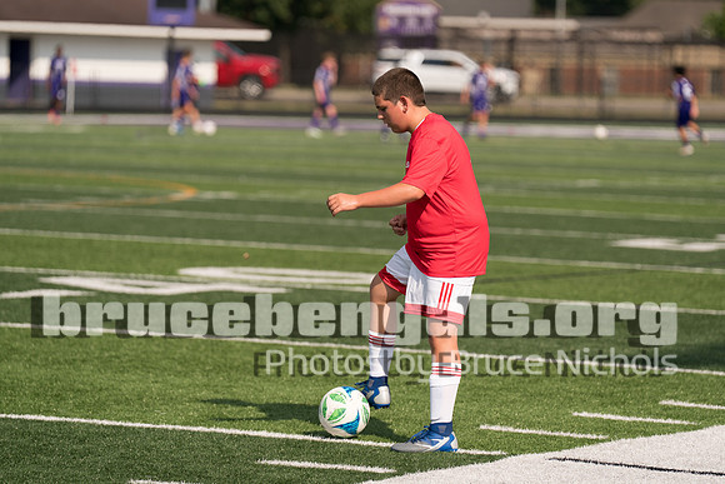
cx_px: 422
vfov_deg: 7.2
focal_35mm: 191
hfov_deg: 10.8
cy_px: 202
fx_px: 3847
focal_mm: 164
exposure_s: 1/2000
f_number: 3.2
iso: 100
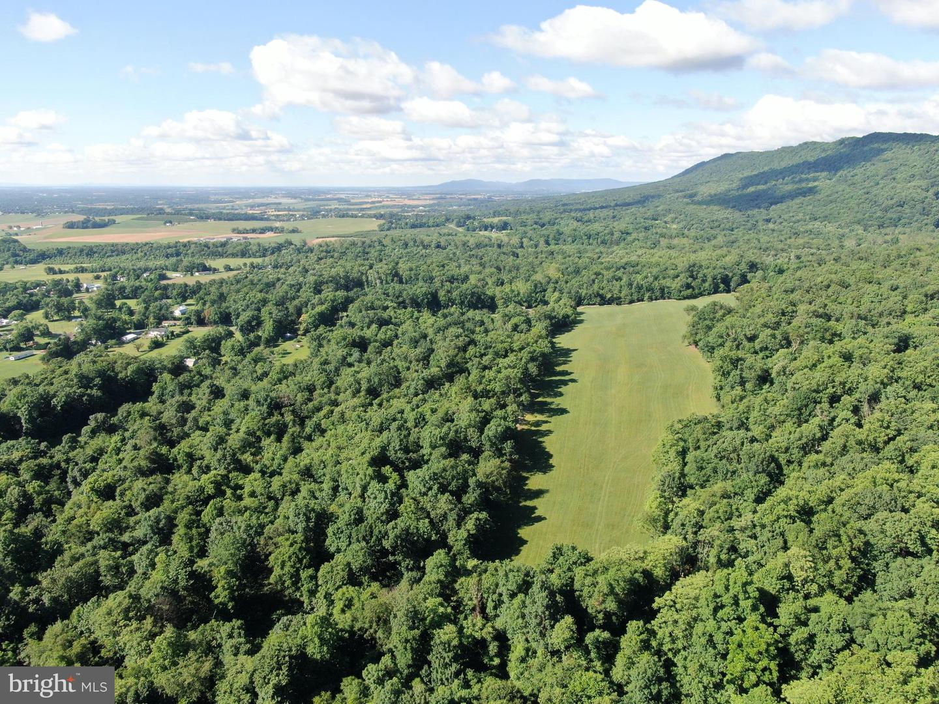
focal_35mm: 24
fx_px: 651
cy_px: 352
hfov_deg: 71.6
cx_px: 470
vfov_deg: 56.8
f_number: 2.8
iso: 100
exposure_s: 1/640
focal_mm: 4.39
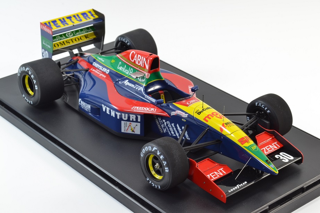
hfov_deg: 24.6
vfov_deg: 16.6
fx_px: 733
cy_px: 106
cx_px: 160
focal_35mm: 82
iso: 200
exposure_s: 1
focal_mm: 55
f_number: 16
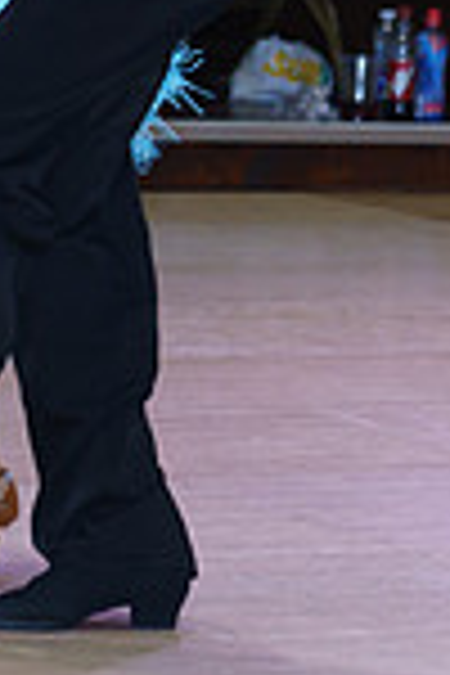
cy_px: -272
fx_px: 7499
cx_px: 55
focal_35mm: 400
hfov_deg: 3.4
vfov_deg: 5.1
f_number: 2.8
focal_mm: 70
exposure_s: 1/200
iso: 400
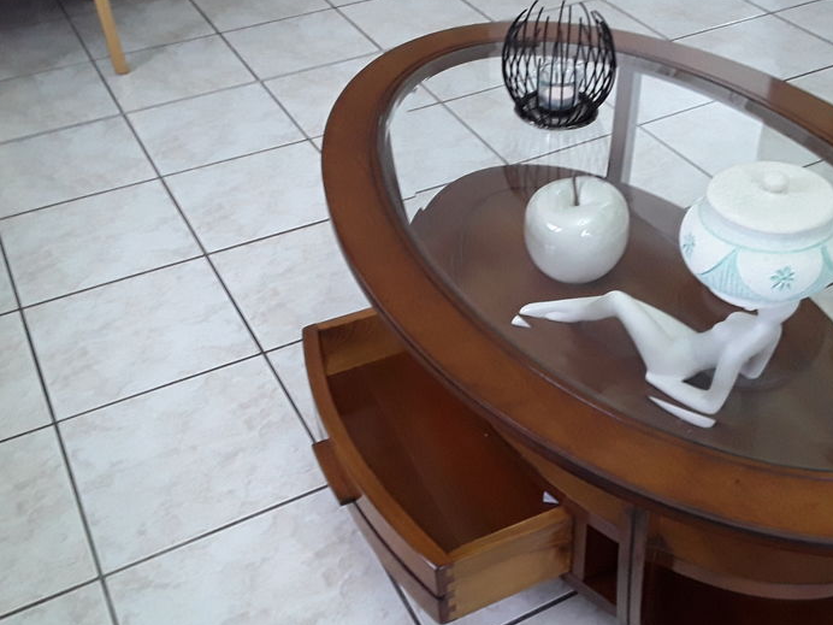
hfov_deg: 47.7
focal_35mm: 39
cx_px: 486
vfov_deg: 36.7
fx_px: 938
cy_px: 368
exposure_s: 1/25
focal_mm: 2.91
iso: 160
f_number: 1.9
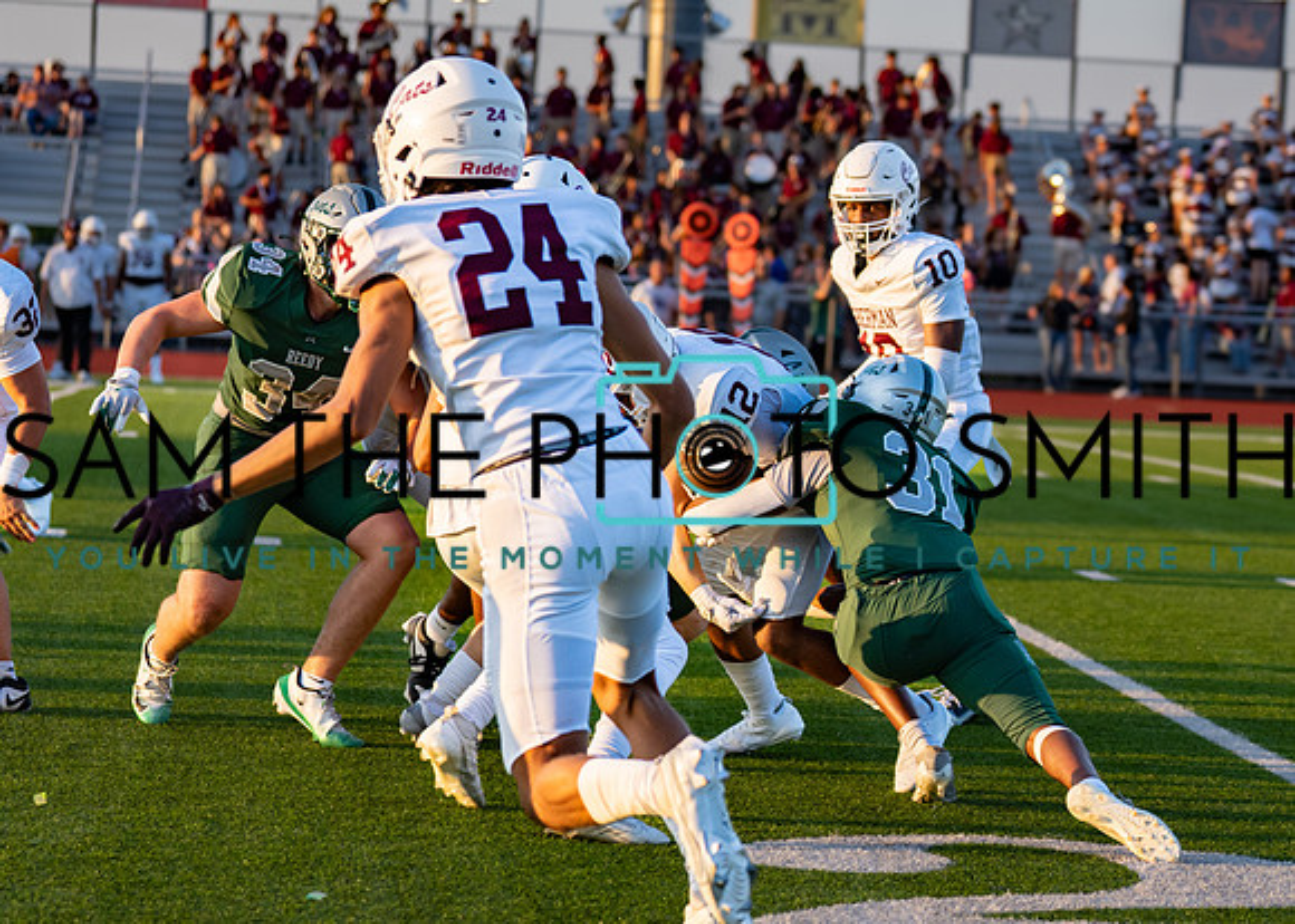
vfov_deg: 11.3
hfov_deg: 15.8
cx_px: 840
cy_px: 492
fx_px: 4655
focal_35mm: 127
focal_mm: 77
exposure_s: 1/1250
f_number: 2.8
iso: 200
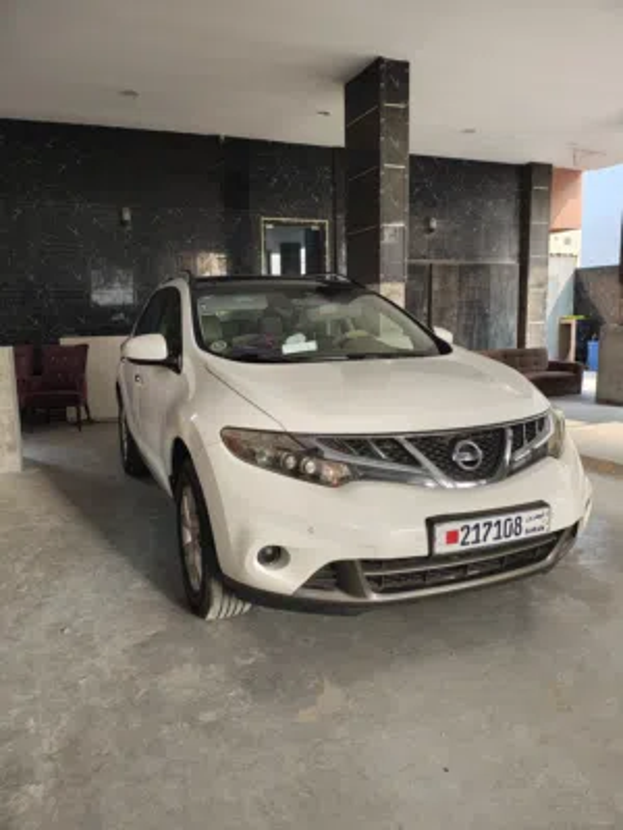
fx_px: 600
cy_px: 415
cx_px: 312
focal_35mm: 25
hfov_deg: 54.9
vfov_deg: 69.4
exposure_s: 1/120
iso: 275
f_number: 1.4
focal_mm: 5.89
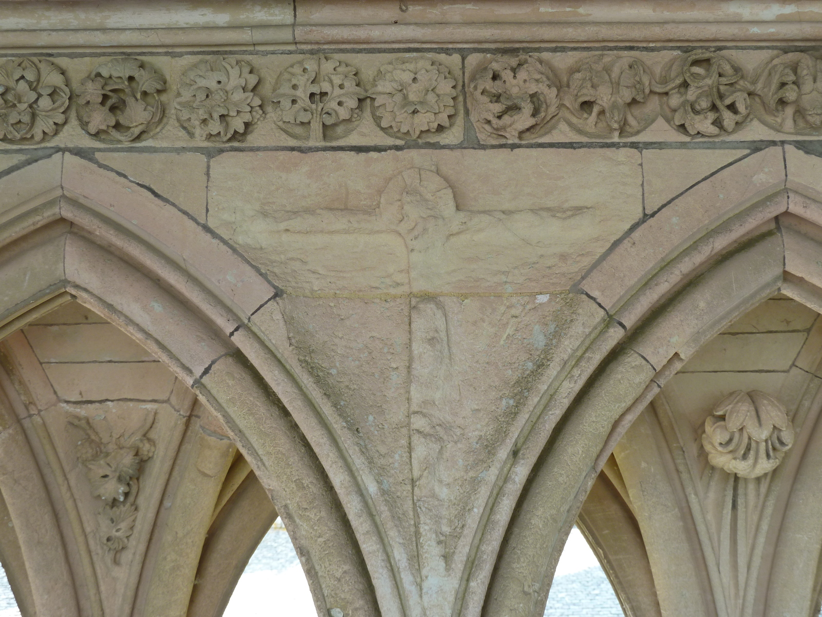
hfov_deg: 30.7
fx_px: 1496
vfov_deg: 23.3
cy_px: 308
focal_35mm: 63
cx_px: 411
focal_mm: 10.3
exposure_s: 1/40
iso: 80
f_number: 4
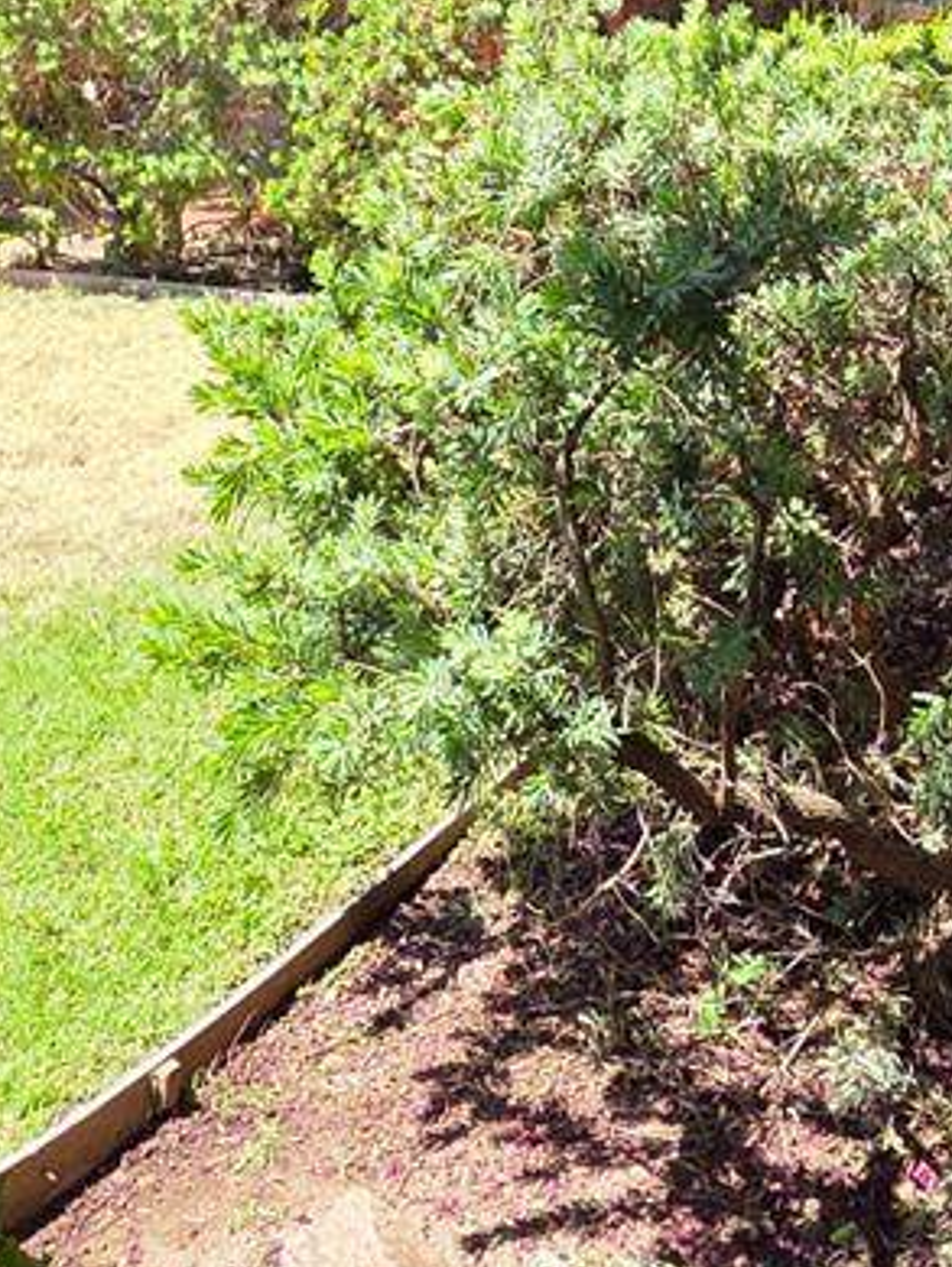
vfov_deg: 33.9
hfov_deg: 28.9
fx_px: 1831
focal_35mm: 50
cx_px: 668
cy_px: -75
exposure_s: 1/560
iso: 40
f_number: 1.9
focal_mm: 2.2
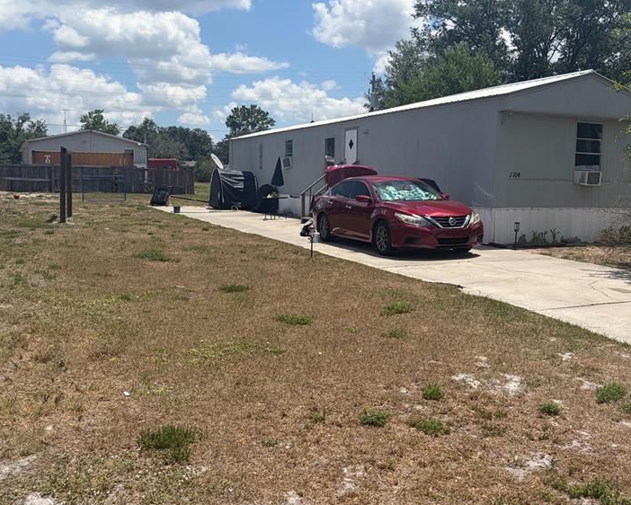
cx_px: 342
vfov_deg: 40.1
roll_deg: +0.2
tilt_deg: -3.9
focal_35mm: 37
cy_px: 243
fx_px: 691
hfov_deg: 49.0
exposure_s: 1/6993
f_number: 1.6
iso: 64
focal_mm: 5.96
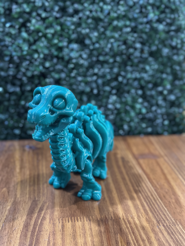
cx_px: 92
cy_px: 123
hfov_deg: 30.3
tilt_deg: -20.0
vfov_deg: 39.7
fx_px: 342
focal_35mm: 48
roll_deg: -2.0
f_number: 1.78
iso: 800
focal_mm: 6.86
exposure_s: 1/33
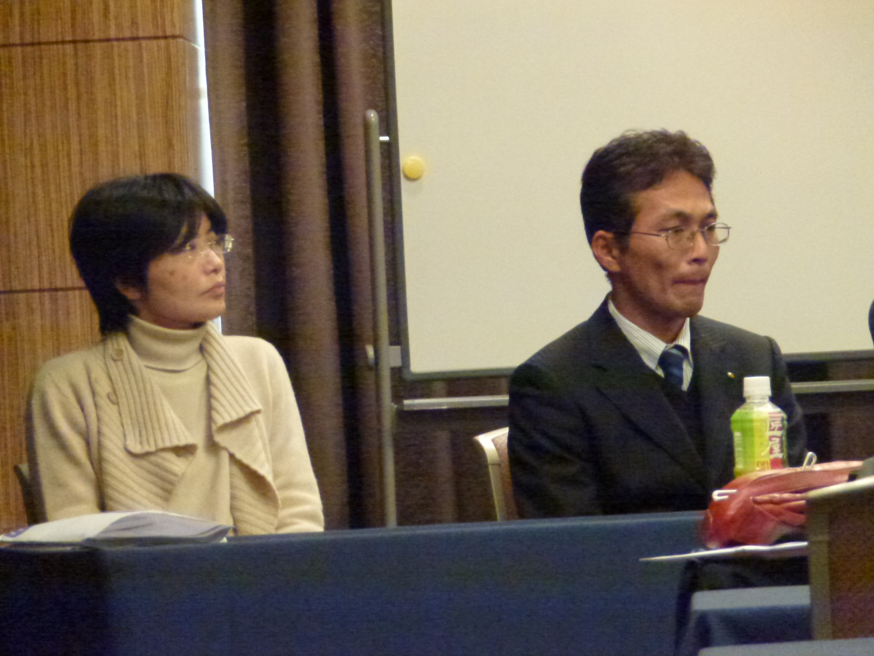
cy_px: 328
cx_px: 437
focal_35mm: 384
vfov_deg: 3.9
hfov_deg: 5.2
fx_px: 9695
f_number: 5.9
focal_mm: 68.8
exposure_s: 1/30
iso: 1600
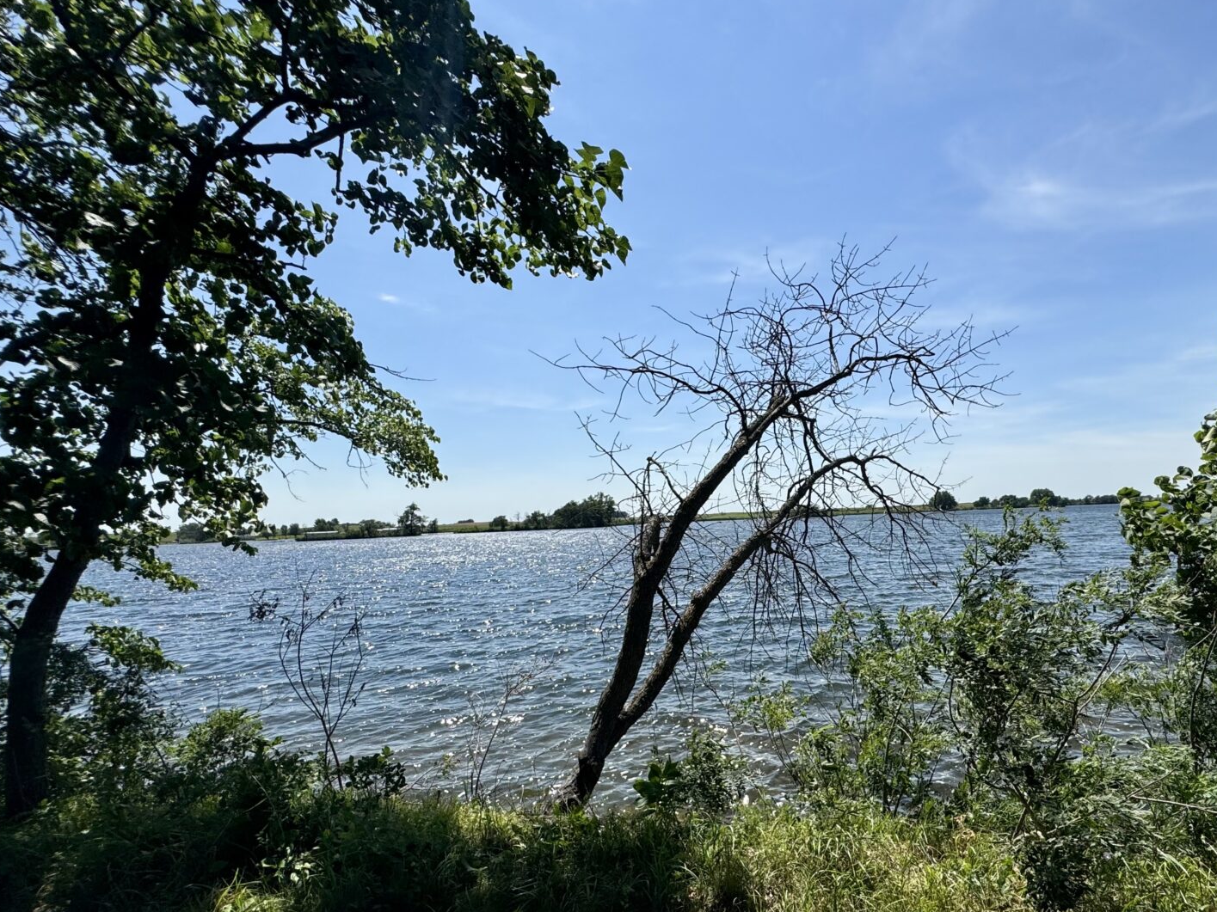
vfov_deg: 67.4
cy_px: 583
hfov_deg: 83.4
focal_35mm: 19
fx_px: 668
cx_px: 744
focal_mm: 2.22
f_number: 2.2
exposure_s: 1/3106
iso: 50
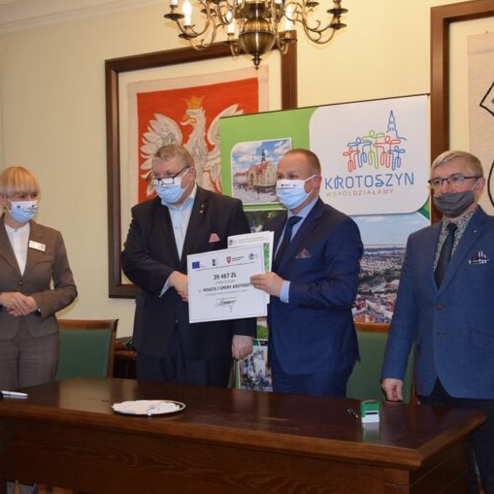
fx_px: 807
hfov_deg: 34.0
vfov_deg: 34.0
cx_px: 221
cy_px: 247
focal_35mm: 50
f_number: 4.5
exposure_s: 1/80
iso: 800
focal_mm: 26
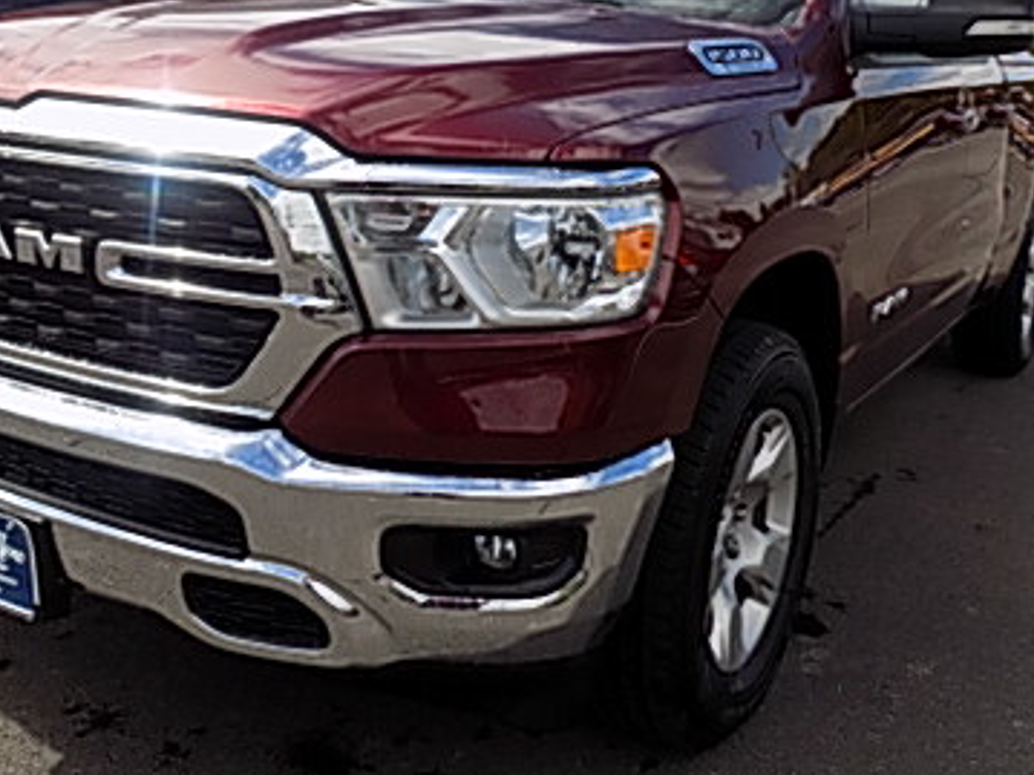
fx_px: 1224
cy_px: 196
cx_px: 455
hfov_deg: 45.7
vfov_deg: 34.4
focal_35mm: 41
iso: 80
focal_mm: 4
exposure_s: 1/800
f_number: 3.1
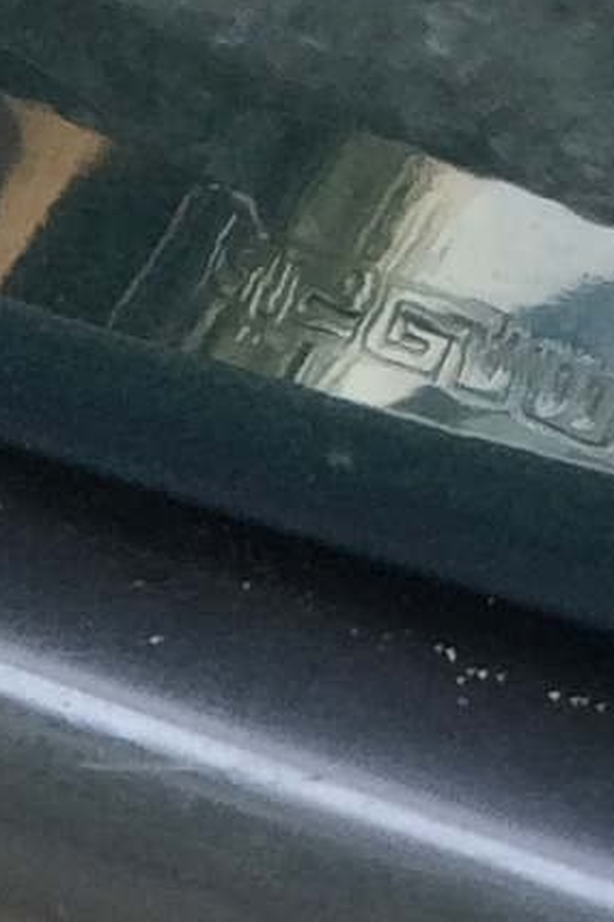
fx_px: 5888
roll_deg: +2.2
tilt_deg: -28.2
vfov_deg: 8.4
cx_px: -1077
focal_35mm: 230
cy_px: 1990
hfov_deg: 5.7
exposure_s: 1/60
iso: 32
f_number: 2.2
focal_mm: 4.15
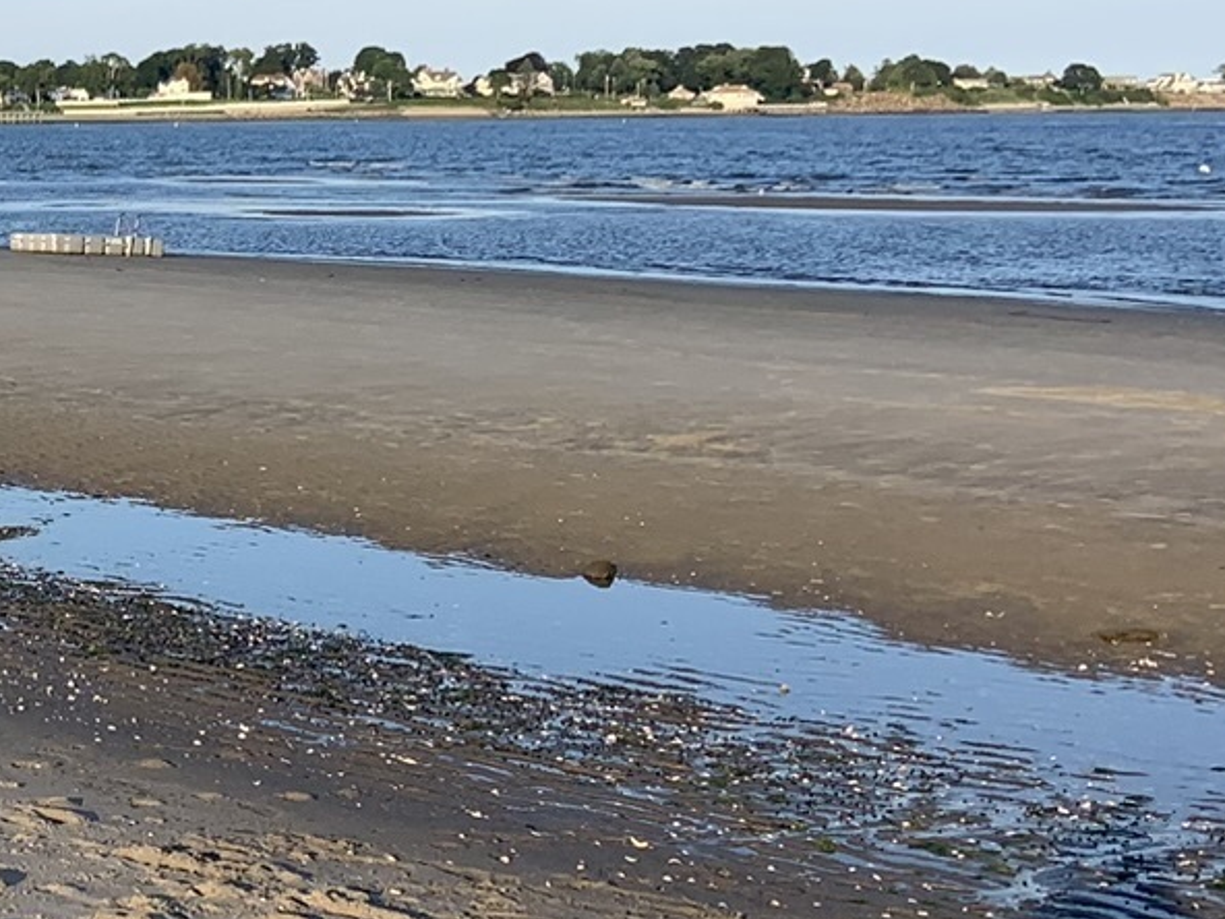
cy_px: 271
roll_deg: +1.2
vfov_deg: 16.4
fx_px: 3185
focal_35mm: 90
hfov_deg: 20.5
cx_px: -201
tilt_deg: -3.3
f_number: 1.8
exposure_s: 1/1718
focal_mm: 4.25
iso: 25
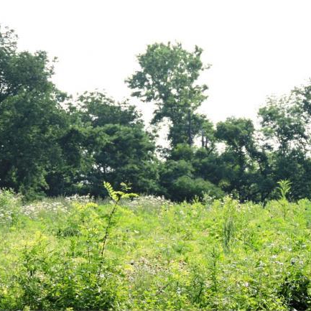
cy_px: 155
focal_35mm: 326
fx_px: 3314
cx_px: 192
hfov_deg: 5.4
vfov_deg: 5.4
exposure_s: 1/320
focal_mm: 49.1
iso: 100
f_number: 4.7
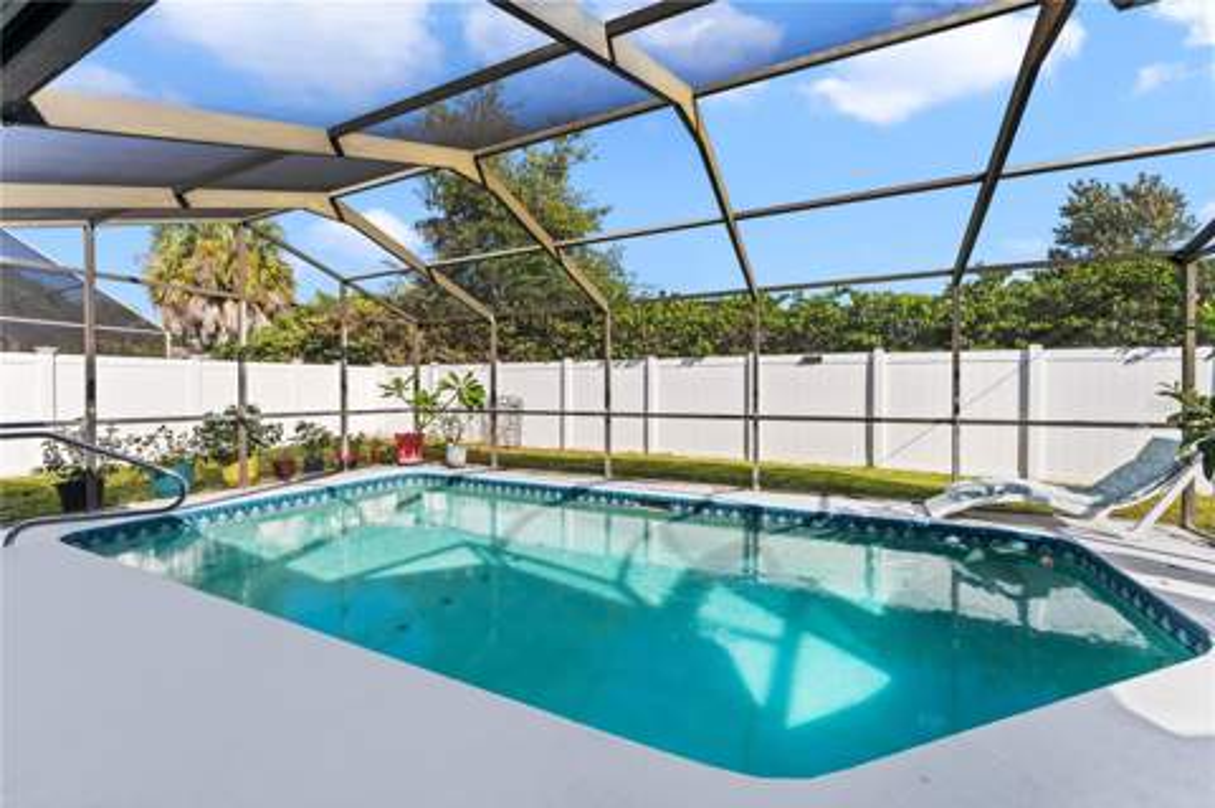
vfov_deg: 81.1
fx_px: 472
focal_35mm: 14
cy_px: 404
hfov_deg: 104.3
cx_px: 608
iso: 100
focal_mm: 14
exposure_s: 1/160
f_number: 9
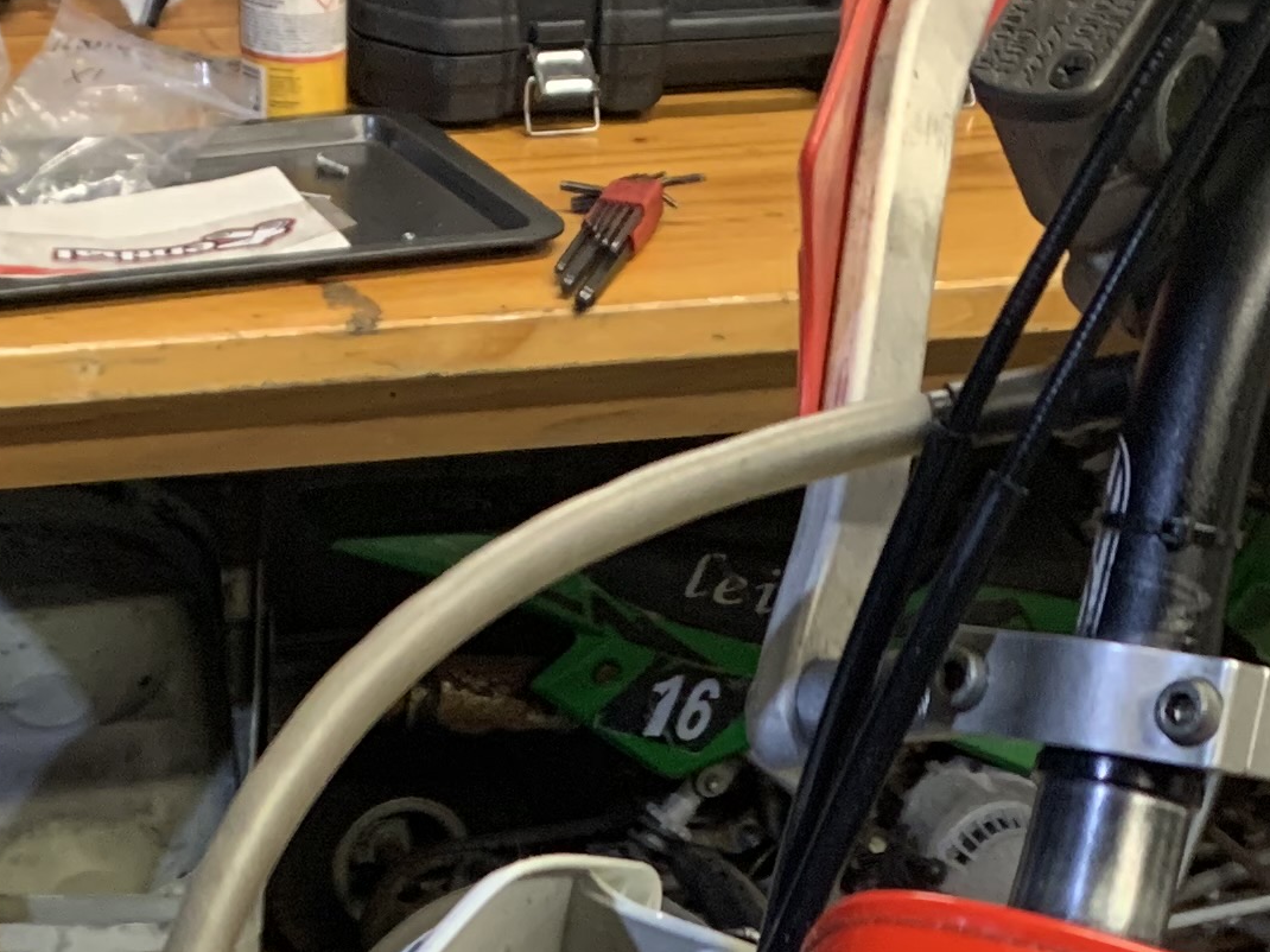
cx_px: 685
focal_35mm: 98
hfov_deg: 20.0
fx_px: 3595
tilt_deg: -36.9
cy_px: 1498
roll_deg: -3.2
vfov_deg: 14.0
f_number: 1.8
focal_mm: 4.25
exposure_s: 1/50
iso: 320
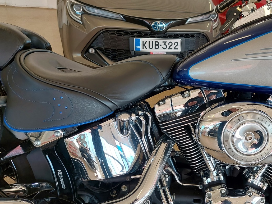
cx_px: 190
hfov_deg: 51.3
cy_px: 134
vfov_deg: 40.2
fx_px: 275
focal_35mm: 35
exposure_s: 1/100
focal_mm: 5.23
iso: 50
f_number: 1.8
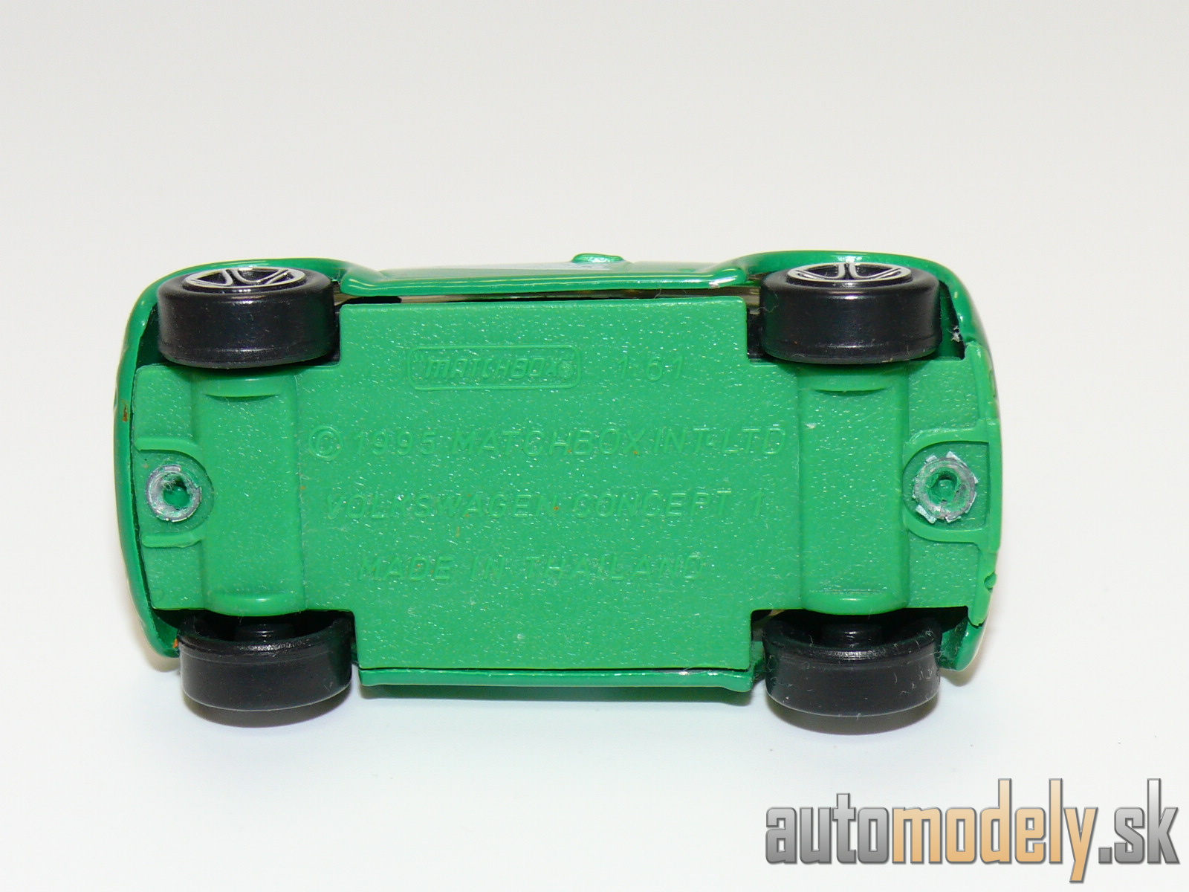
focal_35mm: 93
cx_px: 594
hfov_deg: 21.1
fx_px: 3194
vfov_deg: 15.9
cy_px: 446
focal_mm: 12.7
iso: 100
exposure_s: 1/30
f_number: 4
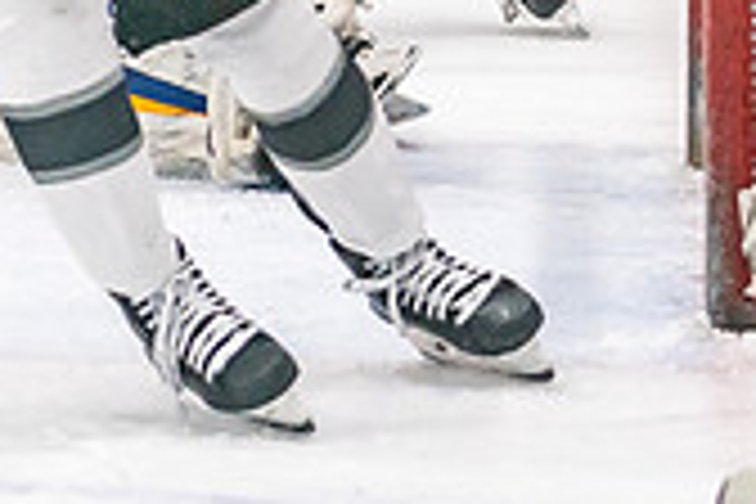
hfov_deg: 5.2
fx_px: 8315
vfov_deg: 3.4
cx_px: 248
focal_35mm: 396
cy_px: -447
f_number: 2.8
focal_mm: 75
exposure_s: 1/1250
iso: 3200
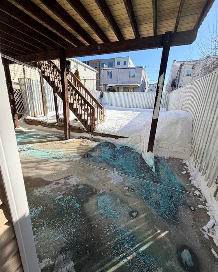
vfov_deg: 96.8
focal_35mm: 15
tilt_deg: -15.7
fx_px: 121
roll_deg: -1.4
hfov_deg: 84.0
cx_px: 106
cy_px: 137
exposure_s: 1/770
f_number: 2.2
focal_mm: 2.22
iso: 32
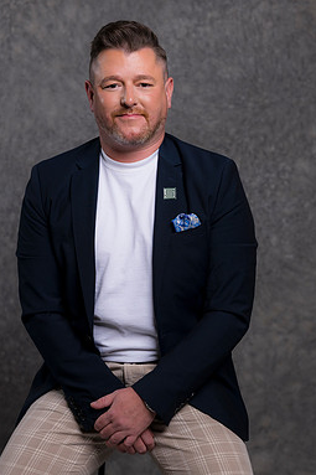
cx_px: 141
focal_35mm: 100
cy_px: 238
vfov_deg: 20.4
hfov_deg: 13.7
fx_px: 1318
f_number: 5
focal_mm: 85
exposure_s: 1/200
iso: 100
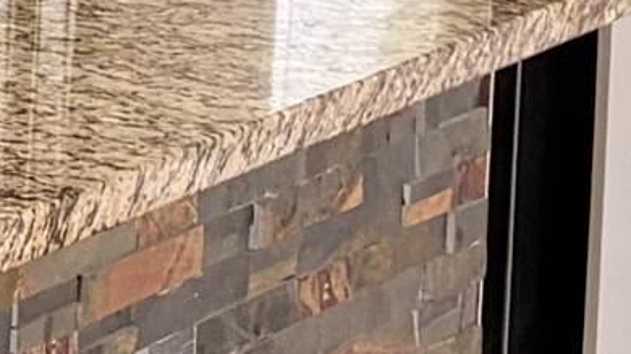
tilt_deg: -5.9
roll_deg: +1.5
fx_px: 3730
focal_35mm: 223
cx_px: -1720
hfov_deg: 7.5
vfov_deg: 5.3
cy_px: -422
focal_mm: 5.96
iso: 125
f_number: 1.6
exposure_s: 1/63
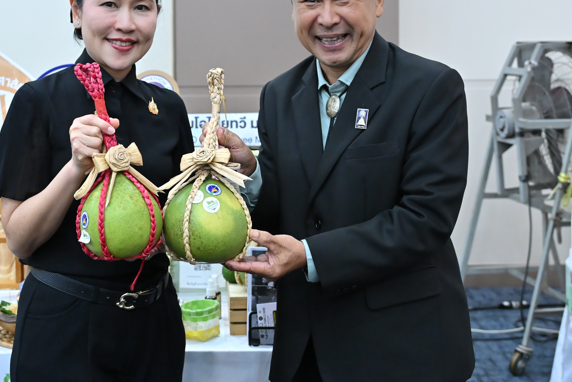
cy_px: 105
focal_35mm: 56
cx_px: 209
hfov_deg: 35.4
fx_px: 890
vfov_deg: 24.0
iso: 5000
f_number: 4
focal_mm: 37
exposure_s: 1/160
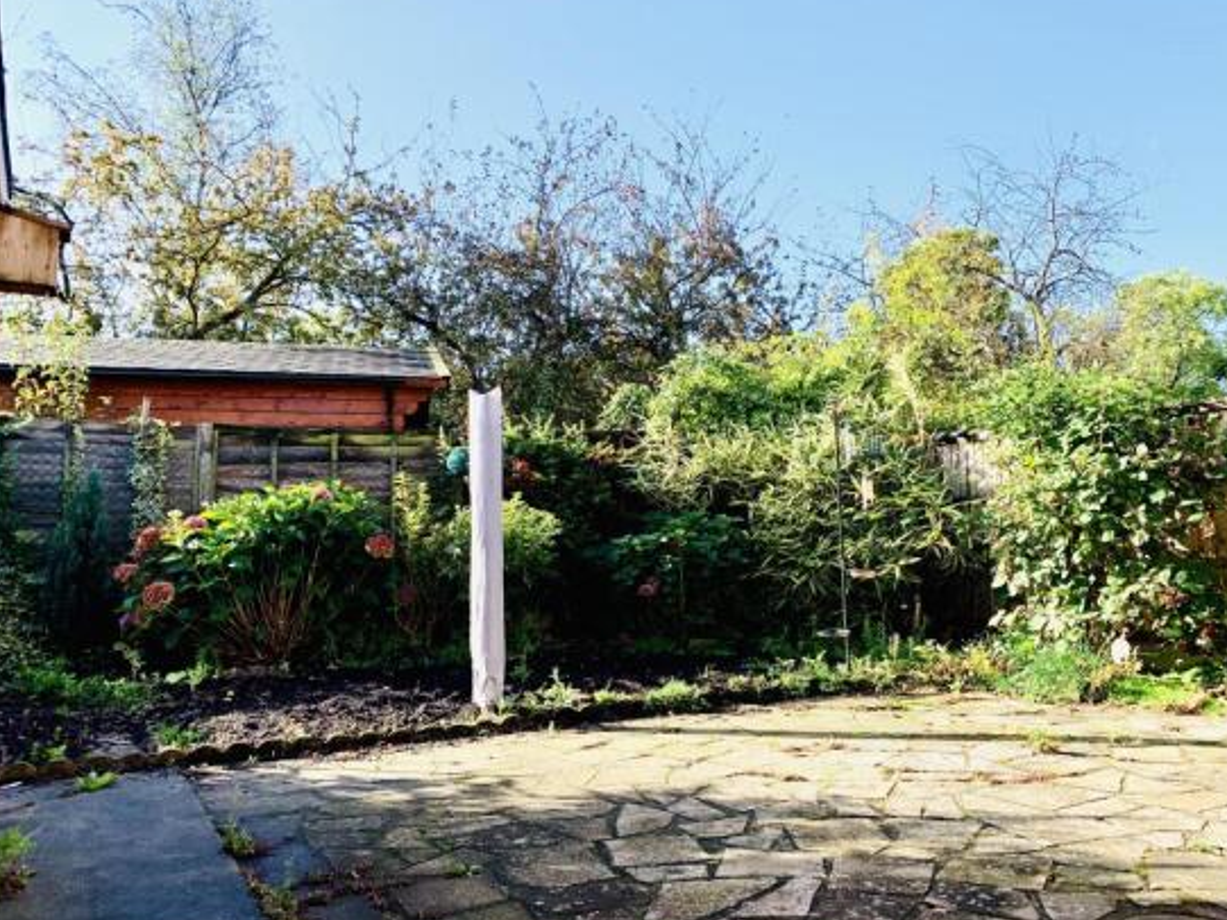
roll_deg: +0.6
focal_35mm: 28
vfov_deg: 49.8
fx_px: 993
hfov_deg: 63.4
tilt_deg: +6.2
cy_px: 463
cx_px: 643
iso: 25
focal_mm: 4.25
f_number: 1.8
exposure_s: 1/732
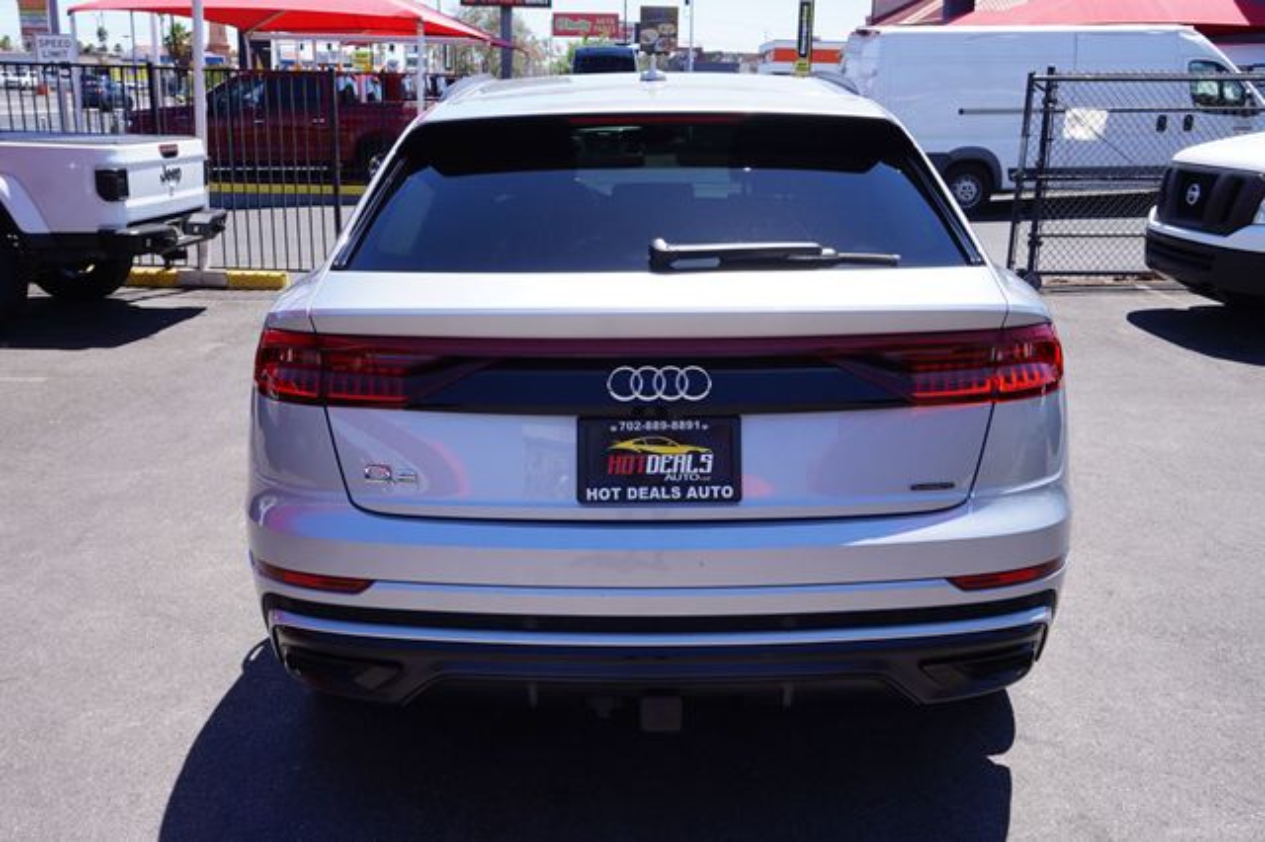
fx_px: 1159
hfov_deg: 57.2
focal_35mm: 33
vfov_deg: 39.9
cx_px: 632
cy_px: 421
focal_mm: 22
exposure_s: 1/100
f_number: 9
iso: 100
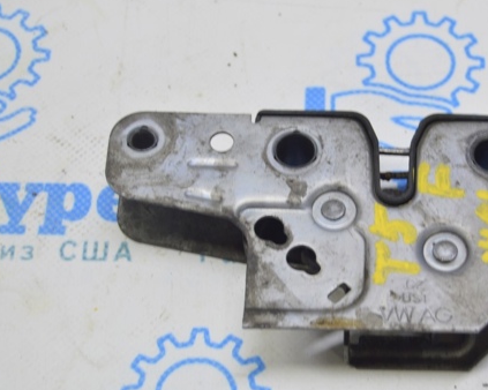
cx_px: 356
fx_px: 1382
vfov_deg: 16.1
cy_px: 200
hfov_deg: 19.9
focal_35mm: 96
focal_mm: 45
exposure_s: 1/20
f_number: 5.6
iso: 400
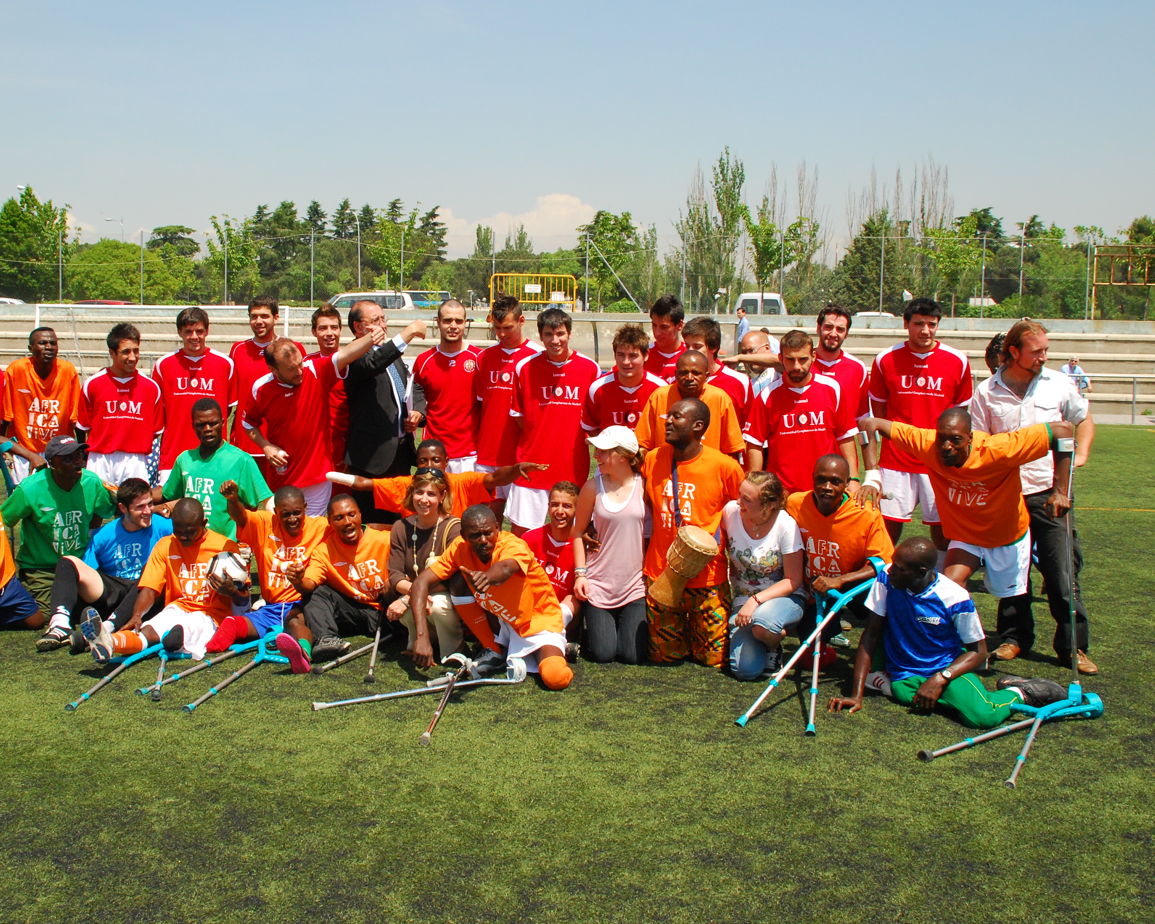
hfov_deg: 47.7
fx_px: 1299
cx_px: 481
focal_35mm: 38
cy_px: 433
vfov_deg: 39.1
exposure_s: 1/400
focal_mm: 20
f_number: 10
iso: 400
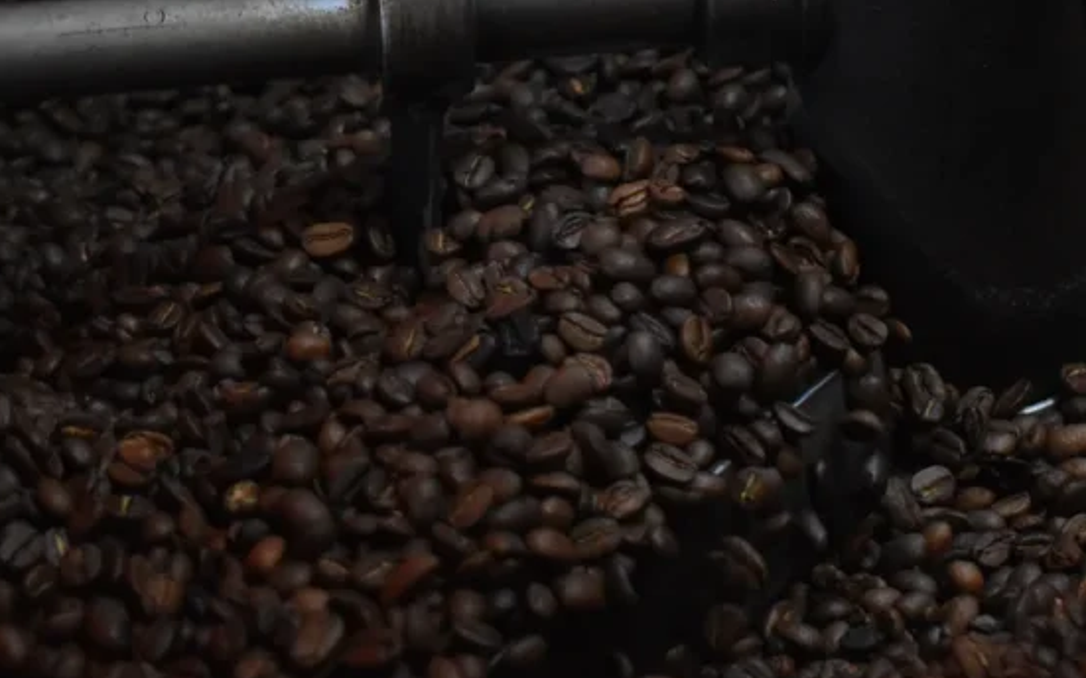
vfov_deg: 12.1
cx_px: 897
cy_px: 135
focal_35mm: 108
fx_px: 3196
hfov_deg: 19.1
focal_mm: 38
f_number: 4.8
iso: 3200
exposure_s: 1/400
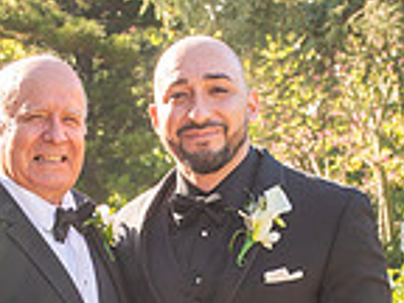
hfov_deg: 13.8
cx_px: 132
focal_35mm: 143
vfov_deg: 10.2
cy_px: 385
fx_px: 1669
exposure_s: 1/250
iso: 200
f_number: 5.6
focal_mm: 29
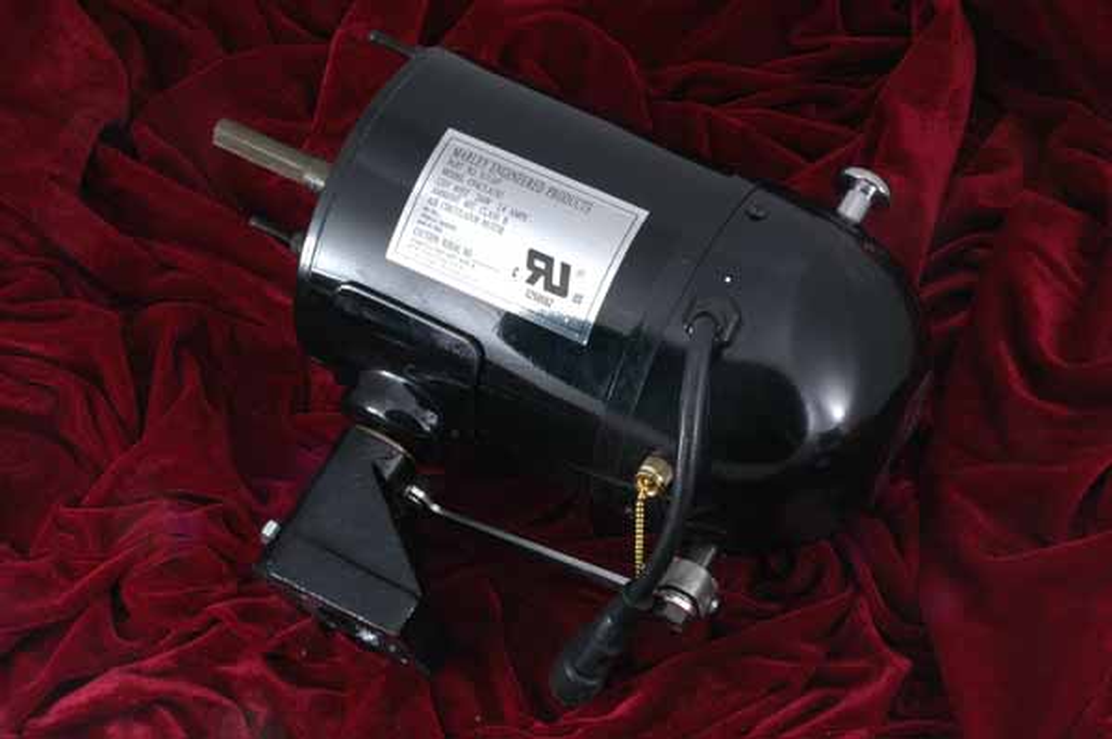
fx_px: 2407
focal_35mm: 78
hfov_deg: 26.0
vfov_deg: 17.5
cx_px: 556
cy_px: 370
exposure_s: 1/10
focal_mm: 52
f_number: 20
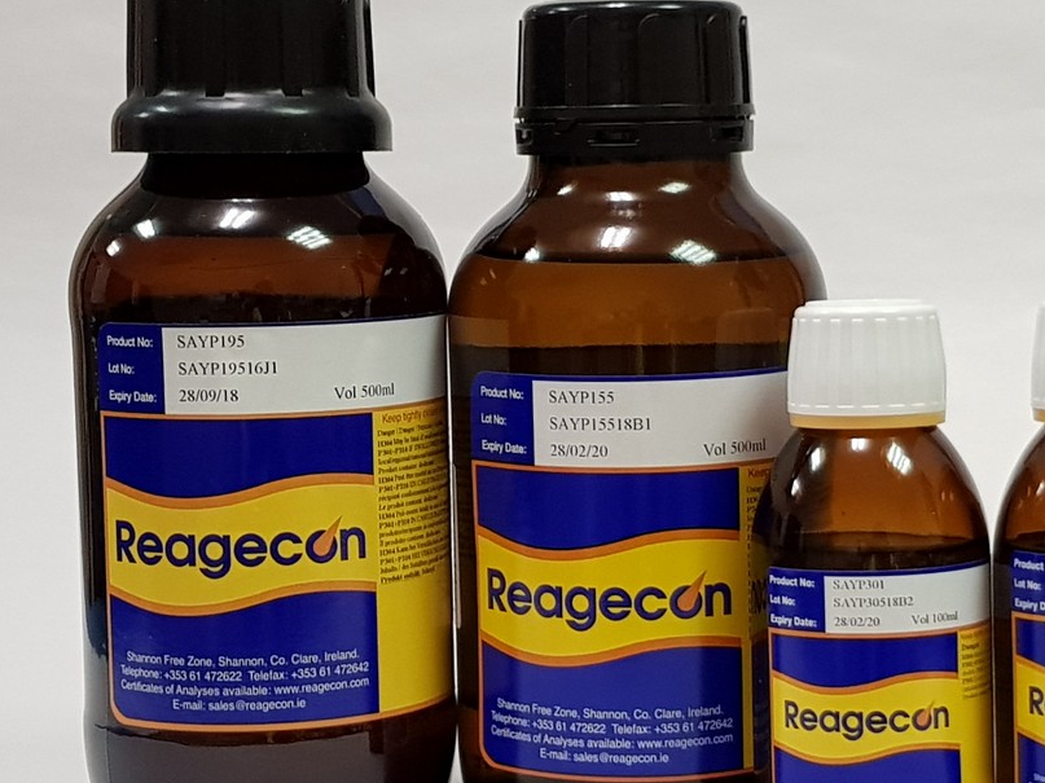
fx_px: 996
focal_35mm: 33
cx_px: 654
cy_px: 452
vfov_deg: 42.8
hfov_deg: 54.7
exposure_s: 1/50
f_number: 1.7
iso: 160
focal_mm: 4.2
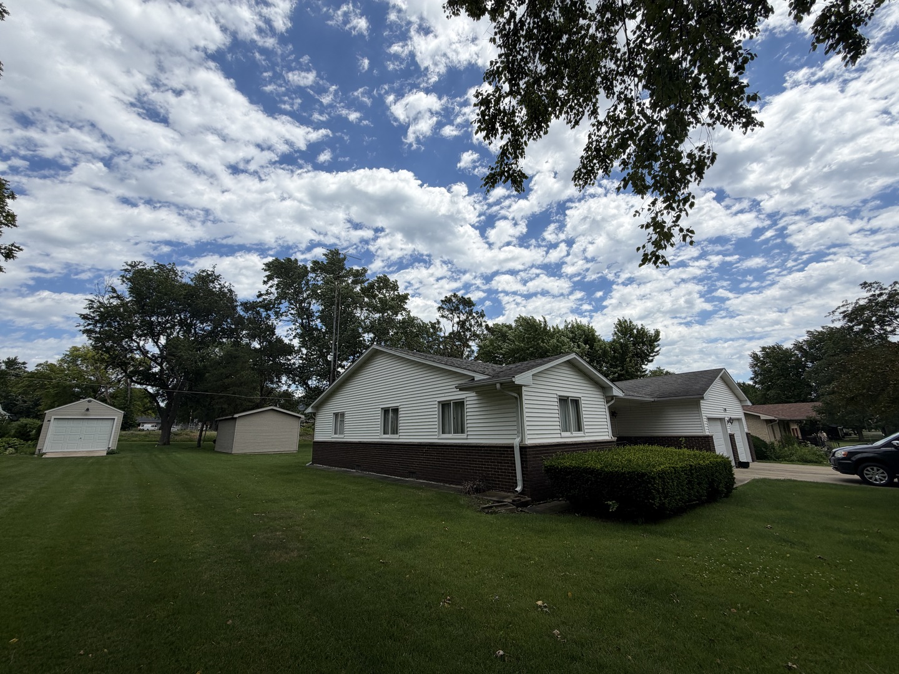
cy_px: 337
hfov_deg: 102.1
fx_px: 364
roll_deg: +1.5
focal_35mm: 14
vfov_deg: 85.7
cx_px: 450
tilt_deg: +14.3
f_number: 2.2
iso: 20
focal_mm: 2.22
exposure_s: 1/1464
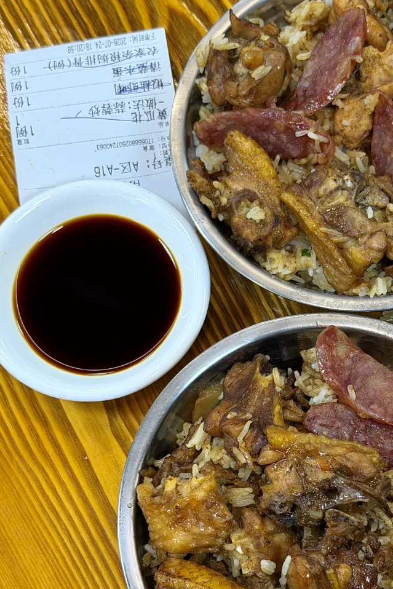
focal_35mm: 75
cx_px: 290
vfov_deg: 27.0
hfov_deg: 18.1
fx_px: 1228
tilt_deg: -72.5
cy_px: 326
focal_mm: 6.76
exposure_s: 1/50
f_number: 1.78
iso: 64
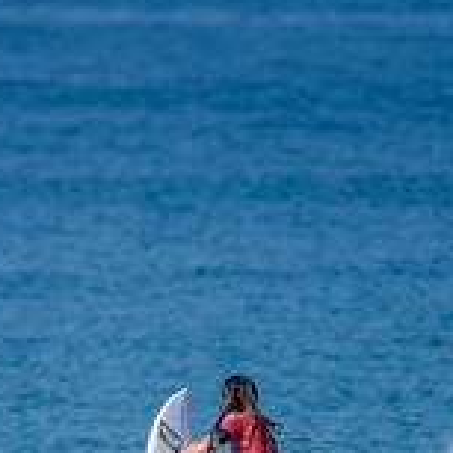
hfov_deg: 1.1
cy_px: 552
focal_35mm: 1611
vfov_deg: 1.1
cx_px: 151
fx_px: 23852
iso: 180
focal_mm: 500
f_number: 5.6
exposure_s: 1/2000
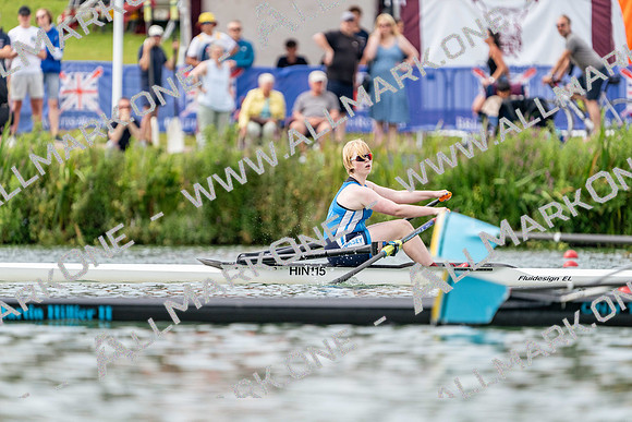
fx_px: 10535
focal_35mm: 600
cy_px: 211
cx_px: 316
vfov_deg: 2.3
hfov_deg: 3.4
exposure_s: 1/1600
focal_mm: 600
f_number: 6.3
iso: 640
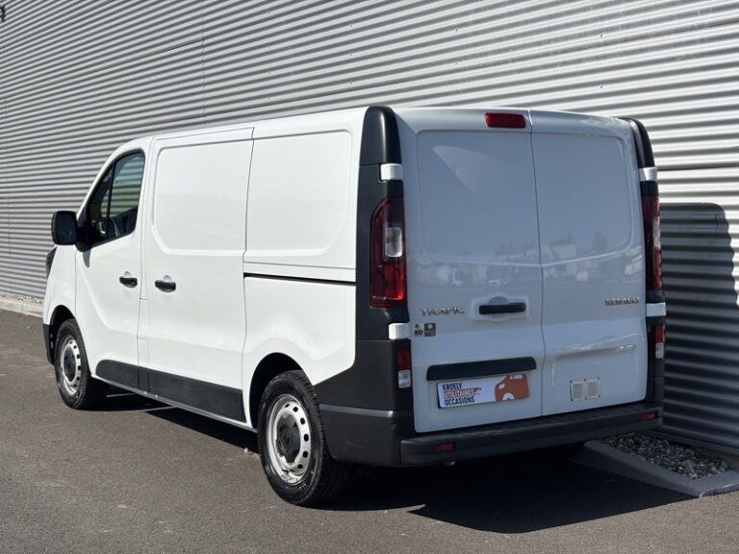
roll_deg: +0.7
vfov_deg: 28.0
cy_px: 277
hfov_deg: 36.8
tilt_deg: -3.4
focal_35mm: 52
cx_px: 370
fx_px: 1110
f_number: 1.6
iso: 40
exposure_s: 1/6329
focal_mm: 5.96
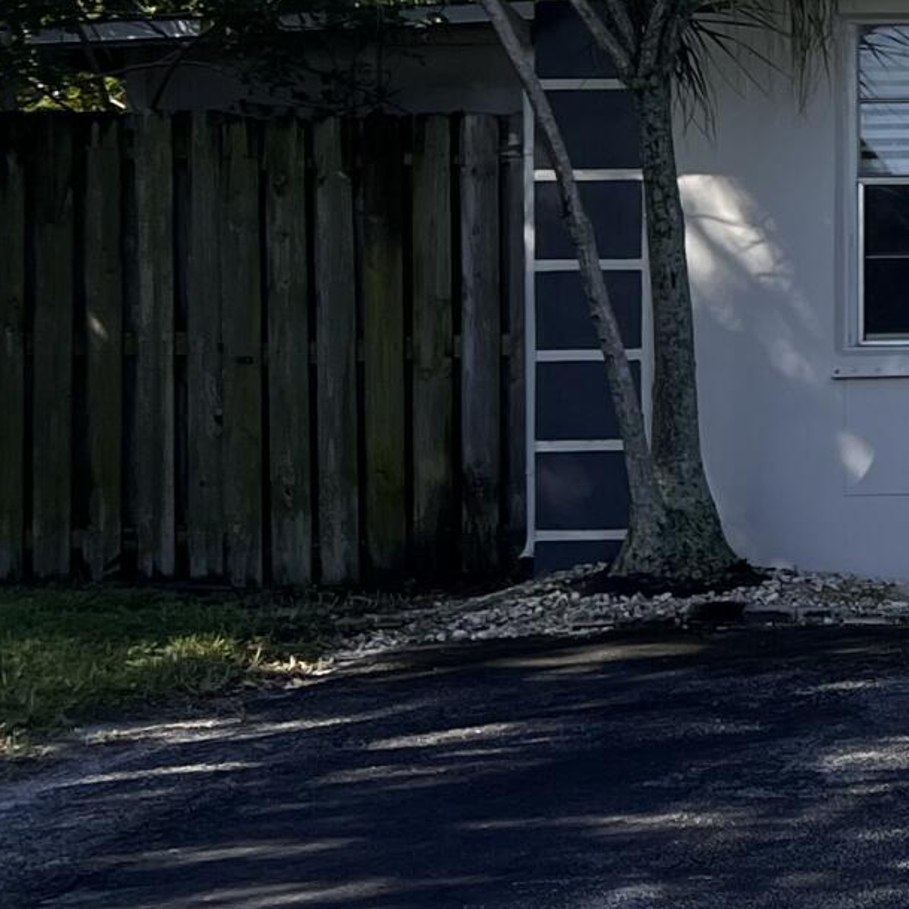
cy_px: 159
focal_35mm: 113
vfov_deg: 15.3
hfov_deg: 12.6
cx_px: 2076
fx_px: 3357
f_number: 1.5
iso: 50
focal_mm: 5.7
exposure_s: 1/2353
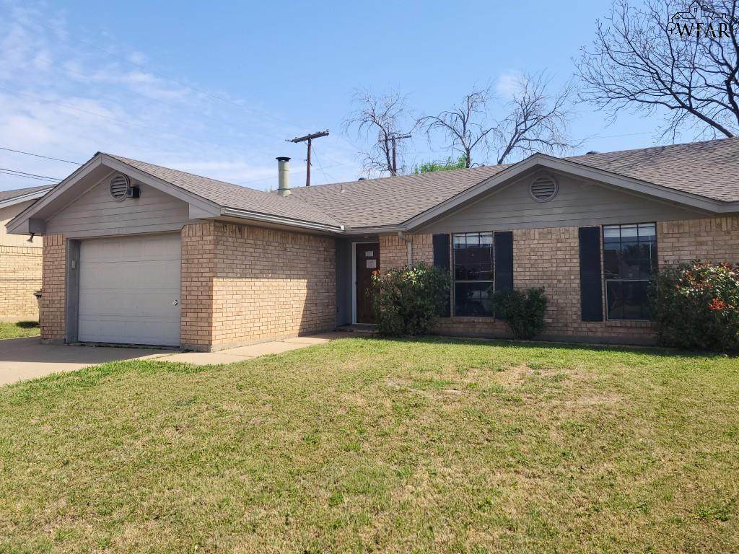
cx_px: 370
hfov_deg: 67.3
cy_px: 277
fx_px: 555
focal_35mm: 26
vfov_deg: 53.1
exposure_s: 1/2000
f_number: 1.8
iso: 40
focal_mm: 5.4
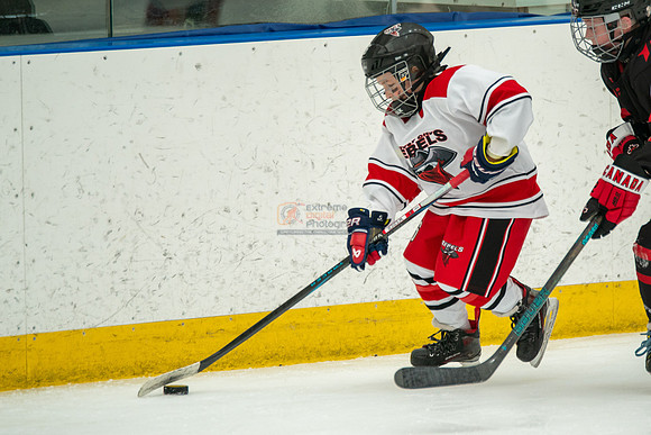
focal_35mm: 449
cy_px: 197
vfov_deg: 3.1
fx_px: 8126
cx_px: 391
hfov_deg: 4.6
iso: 1600
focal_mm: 300
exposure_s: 1/2000
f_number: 3.2
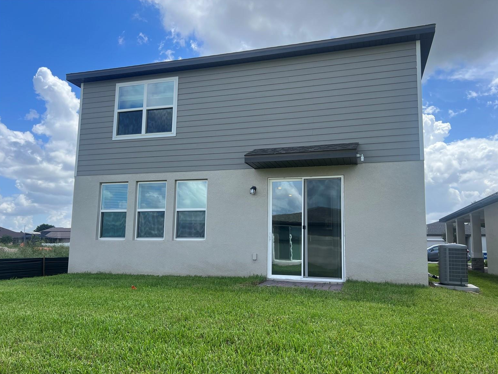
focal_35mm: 27
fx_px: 388
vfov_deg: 51.4
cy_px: 193
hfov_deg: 65.3
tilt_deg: +7.1
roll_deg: -0.6
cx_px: 256
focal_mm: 5.7
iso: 50
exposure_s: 1/2841
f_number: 1.5
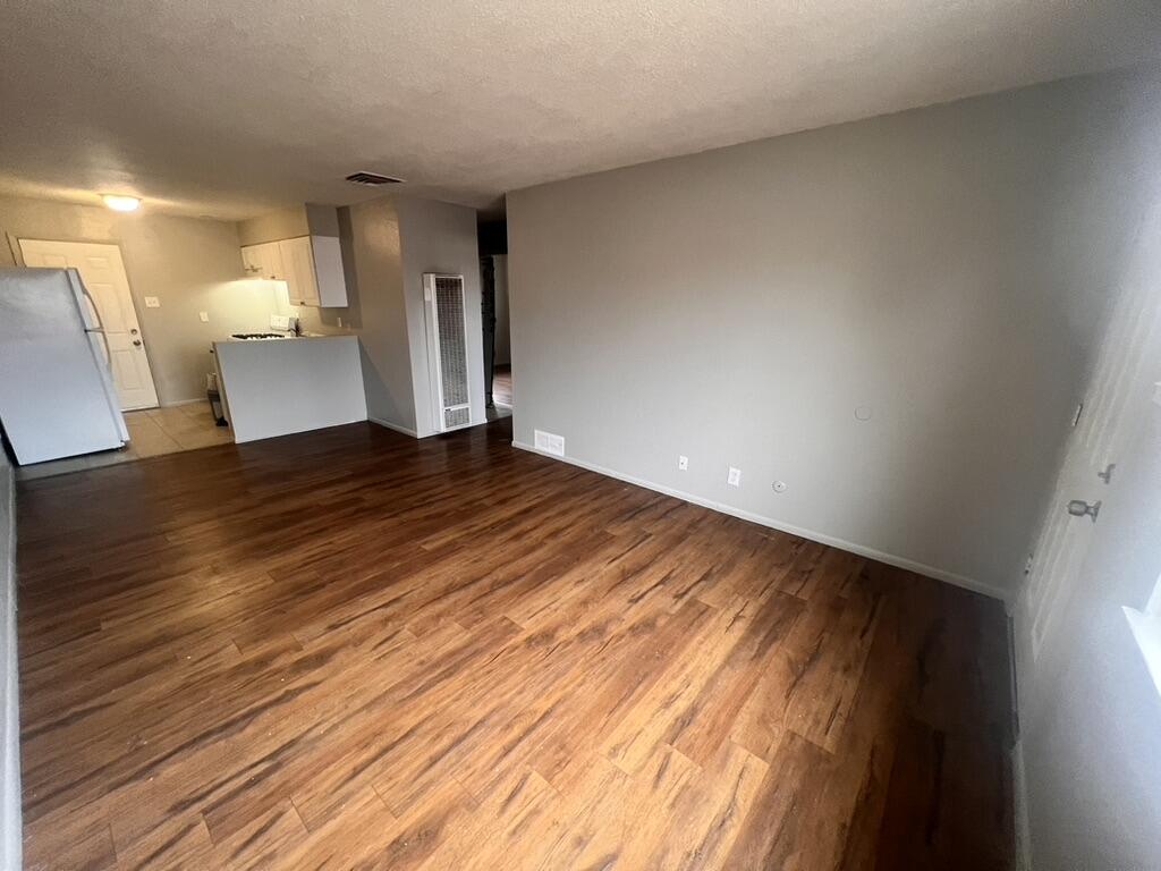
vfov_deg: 89.9
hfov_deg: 106.2
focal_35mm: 13
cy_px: 436
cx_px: 580
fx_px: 436
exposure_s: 1/60
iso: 320
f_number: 1.8
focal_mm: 1.57
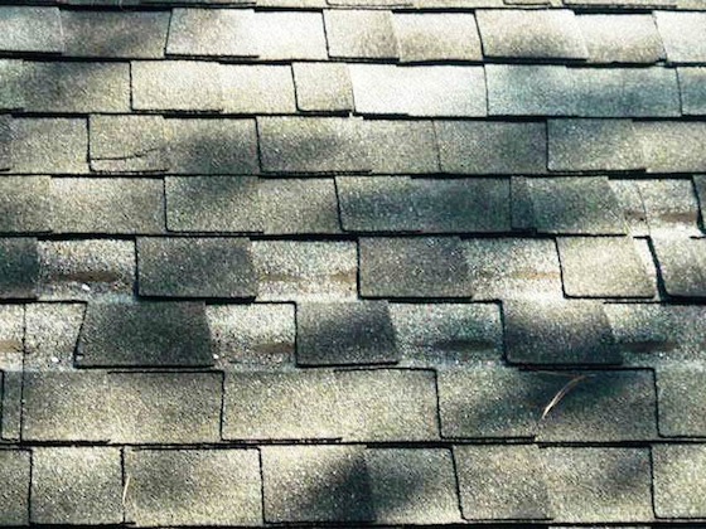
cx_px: 353
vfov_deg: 9.3
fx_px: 3263
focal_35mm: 160
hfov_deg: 12.3
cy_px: 264
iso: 160
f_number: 5.1
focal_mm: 16.5
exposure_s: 1/125
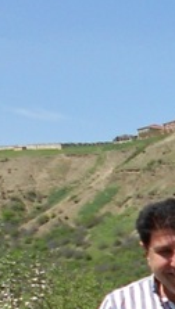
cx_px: 583
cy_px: 373
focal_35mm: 130
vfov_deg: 15.8
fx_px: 1069
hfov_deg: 7.7
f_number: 3.2
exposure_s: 1/1000
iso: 80
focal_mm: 4.6
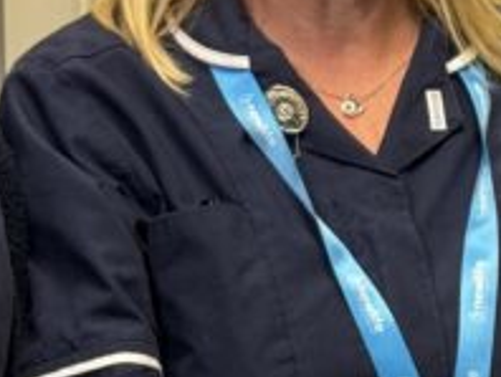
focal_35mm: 248
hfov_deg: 7.9
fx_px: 3594
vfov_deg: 5.9
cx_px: 698
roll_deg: +0.6
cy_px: -190
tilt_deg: -4.5
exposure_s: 1/50
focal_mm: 6.76
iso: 64
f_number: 1.78
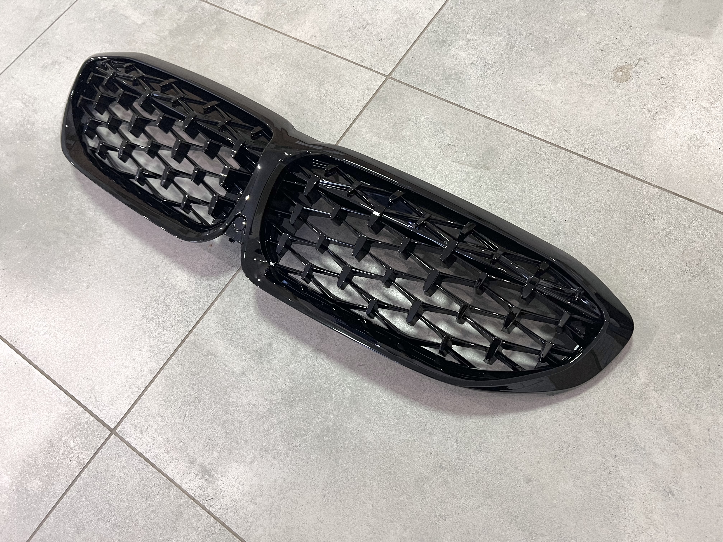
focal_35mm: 26
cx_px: 362
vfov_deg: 53.1
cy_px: 271
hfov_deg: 67.3
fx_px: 543
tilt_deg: -64.5
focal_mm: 5.7
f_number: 1.5
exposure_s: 1/50
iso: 160
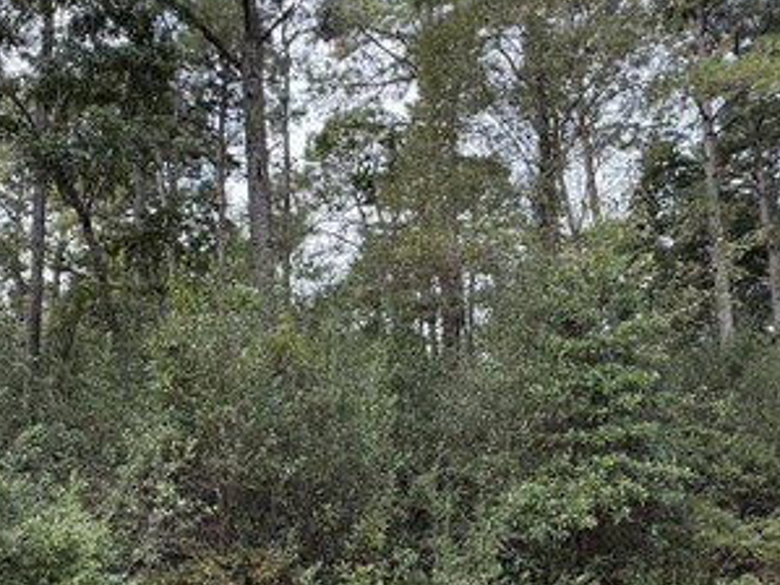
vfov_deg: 45.9
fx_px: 676
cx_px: 347
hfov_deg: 59.8
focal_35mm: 30
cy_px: 400
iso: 64
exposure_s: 1/244
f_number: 2.2
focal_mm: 2.22
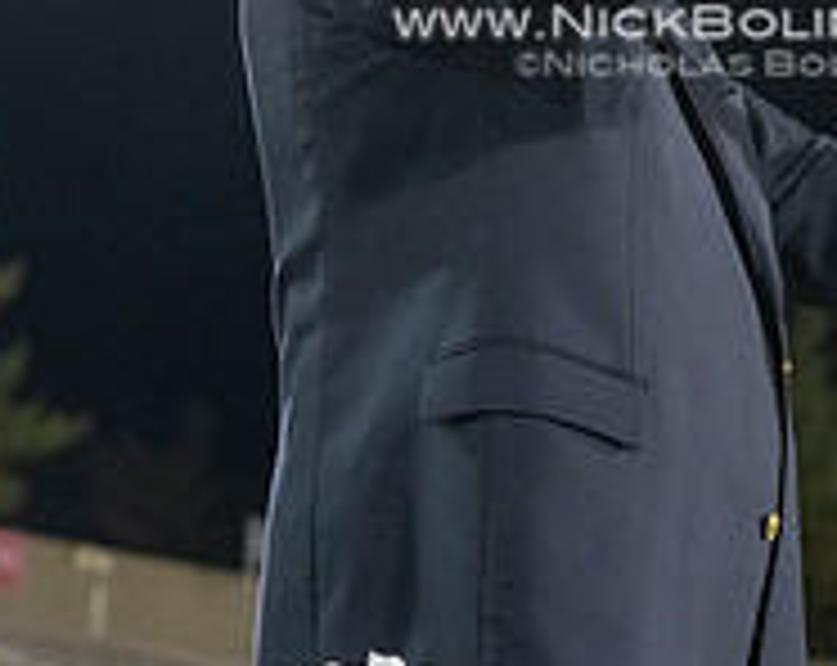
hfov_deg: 10.9
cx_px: 702
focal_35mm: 176
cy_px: -137
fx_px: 4351
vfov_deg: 8.7
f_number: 4
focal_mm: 60
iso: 2500
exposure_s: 1/500
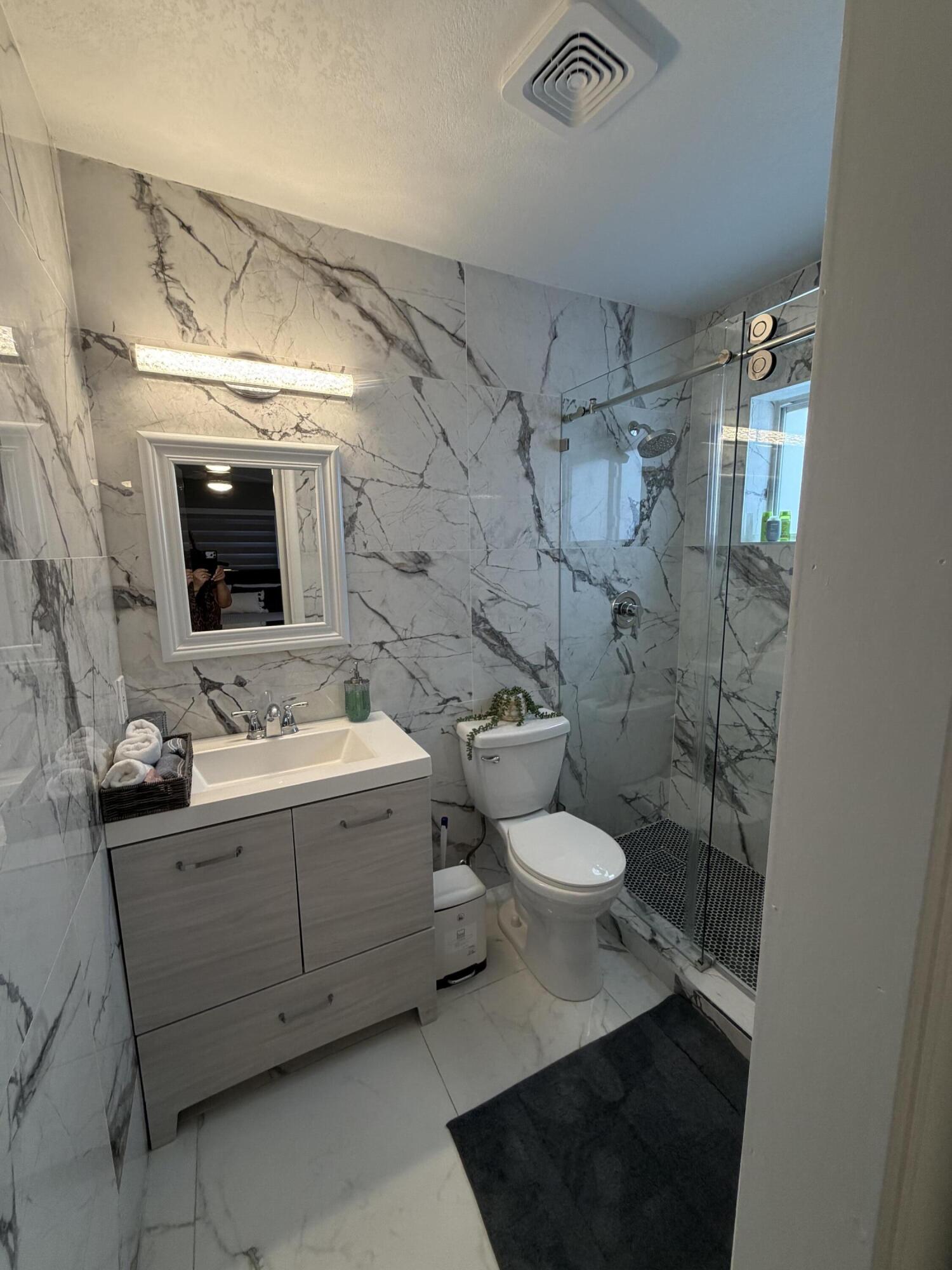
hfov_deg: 85.7
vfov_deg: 102.1
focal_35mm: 14
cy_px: 635
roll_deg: +0.9
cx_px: 476
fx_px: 513
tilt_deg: -9.0
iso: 200
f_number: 2.2
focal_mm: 2.22
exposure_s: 1/120
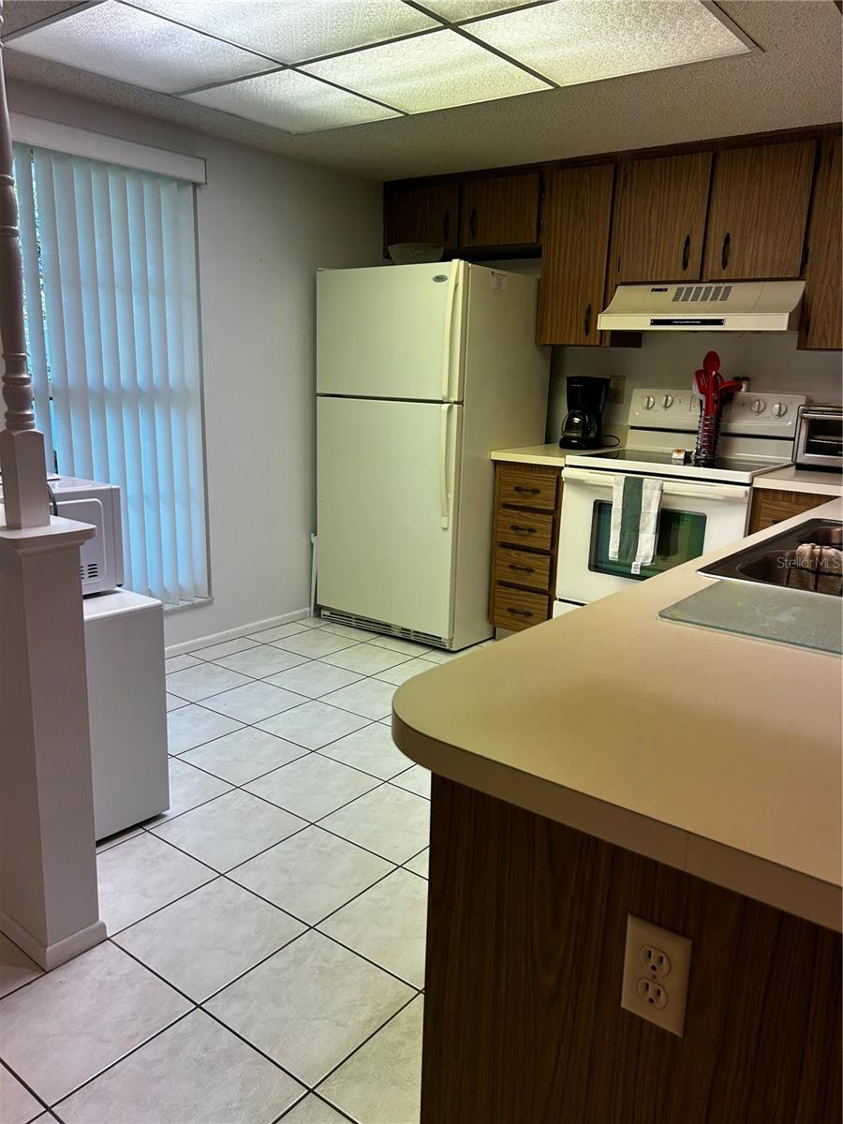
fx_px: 844
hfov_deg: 53.1
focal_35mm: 26
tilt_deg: -12.5
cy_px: 562
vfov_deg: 67.3
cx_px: 422
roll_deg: -2.4
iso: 64
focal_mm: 5.7
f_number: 1.5
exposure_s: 1/120
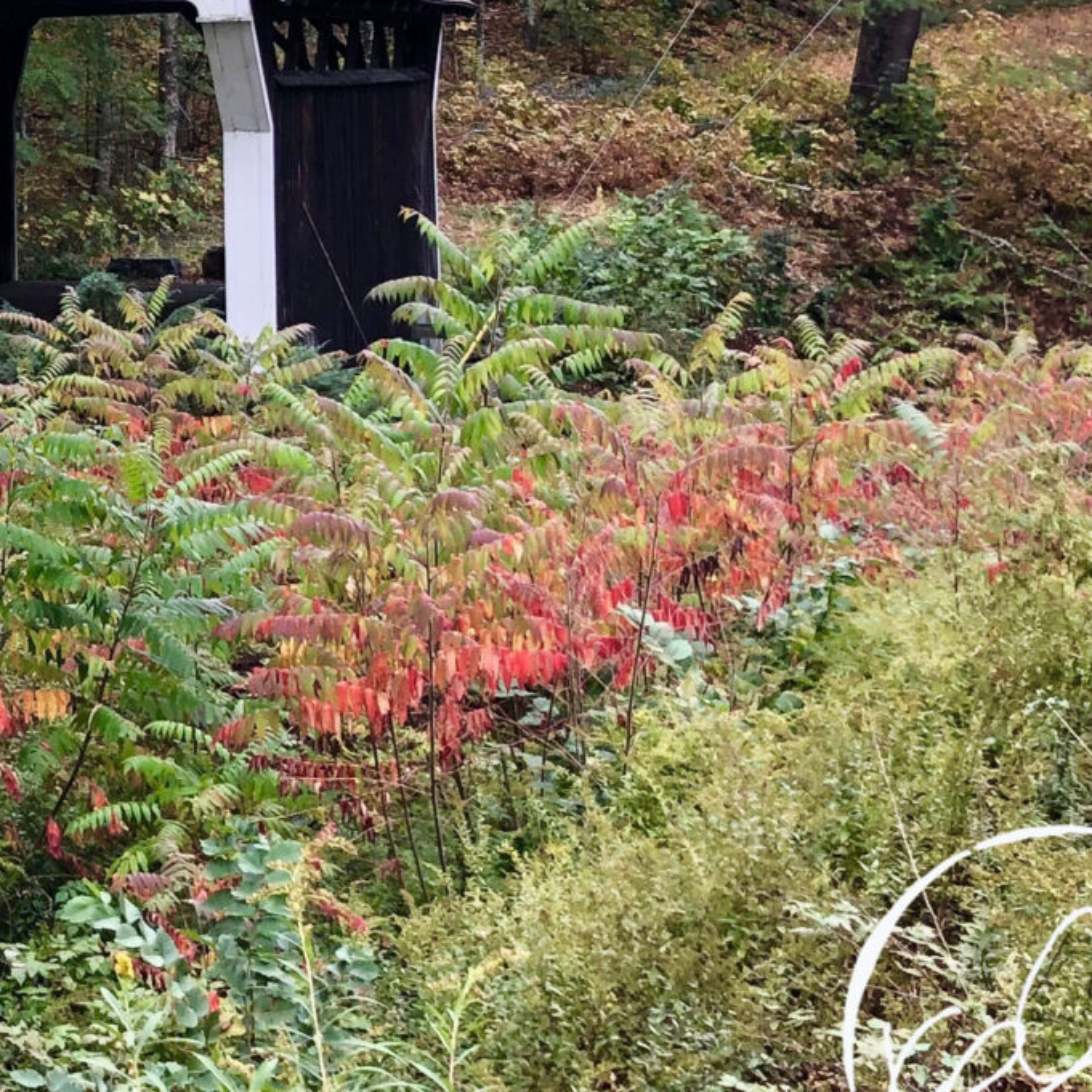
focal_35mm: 93
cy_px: -75
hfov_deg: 16.5
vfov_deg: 18.1
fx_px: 3319
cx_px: -677
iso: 20
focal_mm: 3.99
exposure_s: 1/126
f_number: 1.8
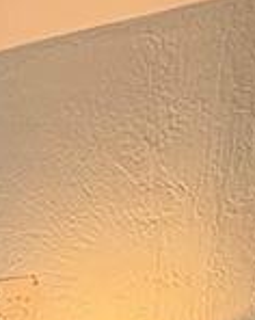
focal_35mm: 111
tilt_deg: -12.4
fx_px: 1049
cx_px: -350
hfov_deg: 11.5
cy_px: 737
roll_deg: +0.4
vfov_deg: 13.4
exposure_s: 1/60
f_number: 2.2
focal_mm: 2.22
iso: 160
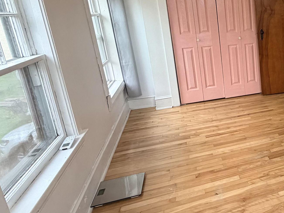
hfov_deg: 43.3
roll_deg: +1.2
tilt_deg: -13.3
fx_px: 271
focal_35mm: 33
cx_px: 310
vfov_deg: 42.4
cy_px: 71
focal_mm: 2.22
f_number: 2.2
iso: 320
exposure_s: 1/121
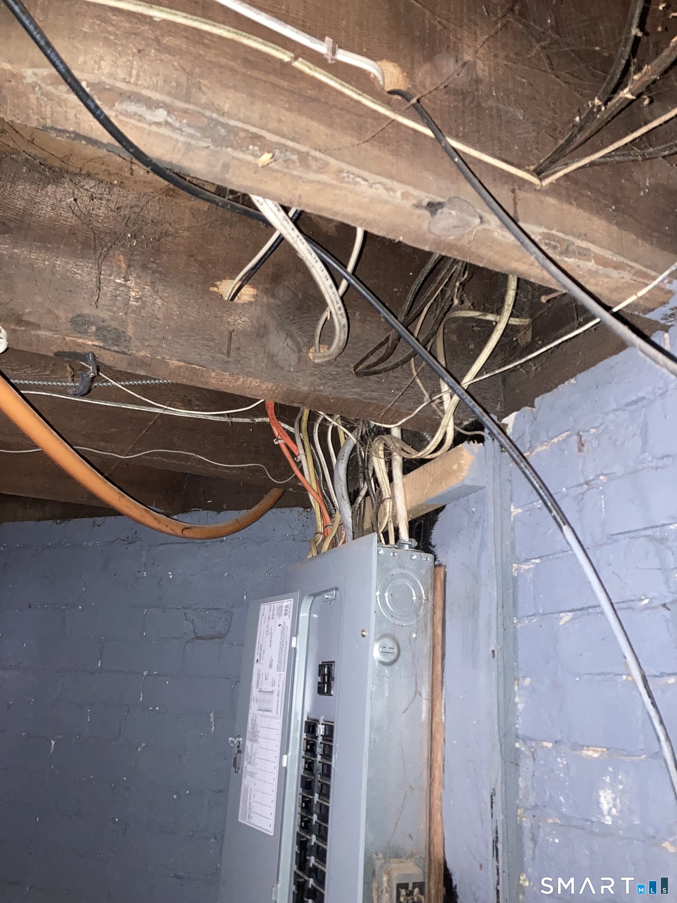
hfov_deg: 49.7
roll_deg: -3.0
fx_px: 730
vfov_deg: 63.4
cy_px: 452
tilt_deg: +21.1
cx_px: 338
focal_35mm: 28
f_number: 1.8
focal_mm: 3.99
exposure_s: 1/4
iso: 250
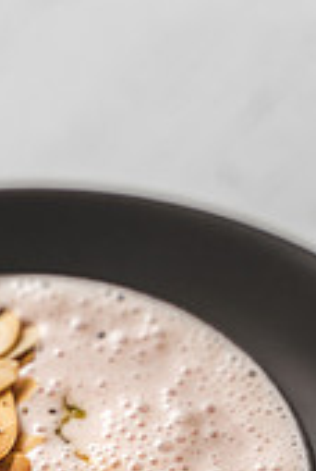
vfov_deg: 12.4
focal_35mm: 161
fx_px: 2111
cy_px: 590
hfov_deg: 8.5
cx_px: -14
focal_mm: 61
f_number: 2.8
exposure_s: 1/160
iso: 200
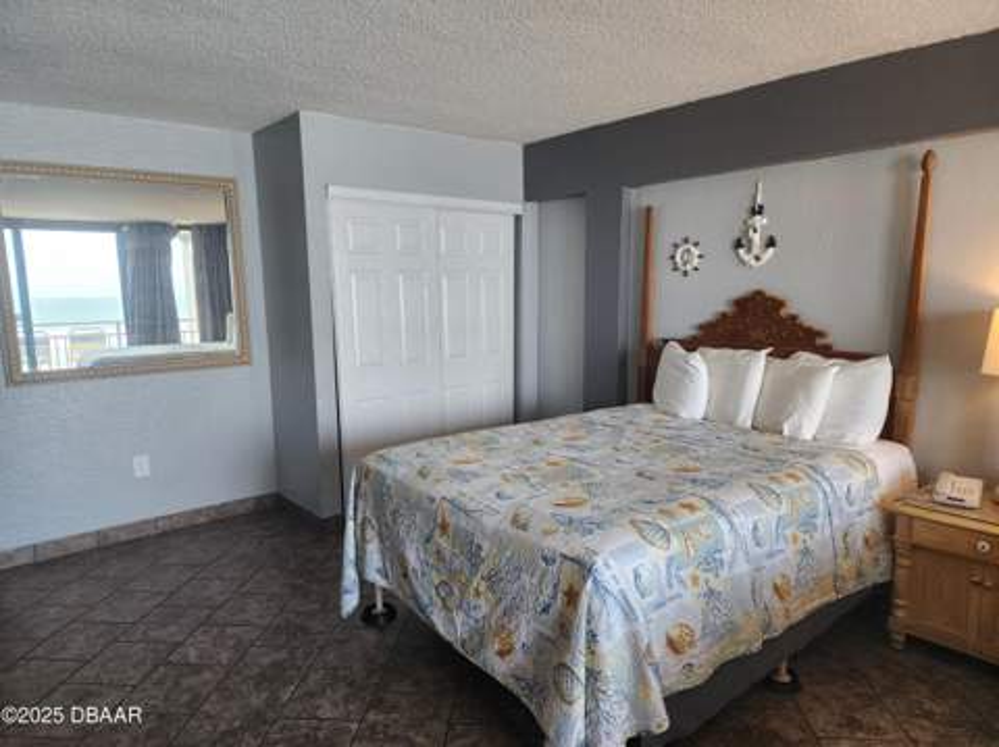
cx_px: 500
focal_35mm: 23
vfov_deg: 58.8
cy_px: 374
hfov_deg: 74.0
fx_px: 663
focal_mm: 6.4
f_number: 1.8
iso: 200
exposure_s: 1/180
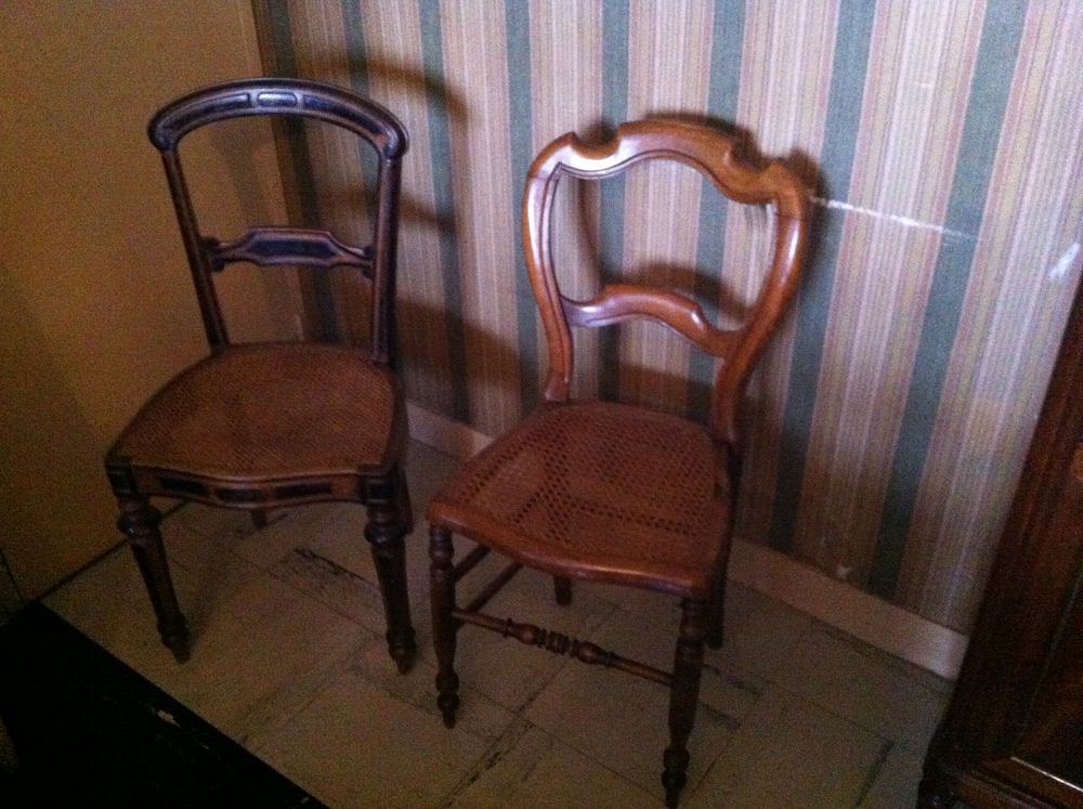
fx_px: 1093
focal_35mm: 35
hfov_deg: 52.7
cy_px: 404
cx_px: 542
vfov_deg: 40.6
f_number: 2.8
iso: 1000
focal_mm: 3.85
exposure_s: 1/15
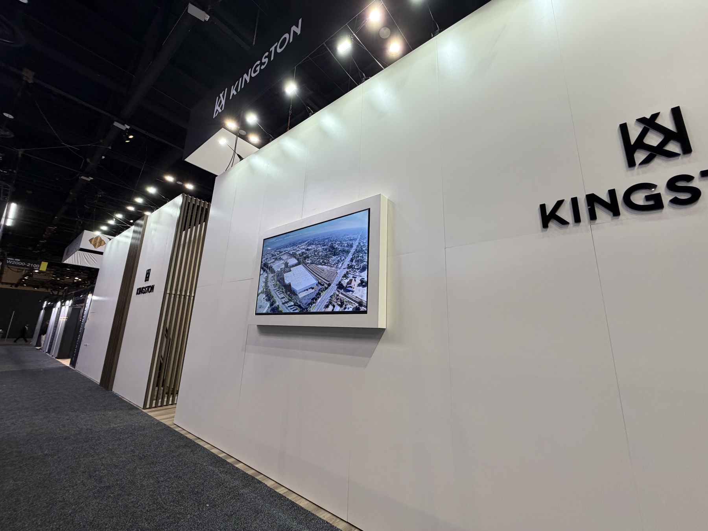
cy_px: 266
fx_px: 286
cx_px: 354
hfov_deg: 102.1
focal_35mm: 14
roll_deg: -2.0
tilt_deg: +12.9
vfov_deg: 85.7
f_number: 2.2
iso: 200
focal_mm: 2.22
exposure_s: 1/120
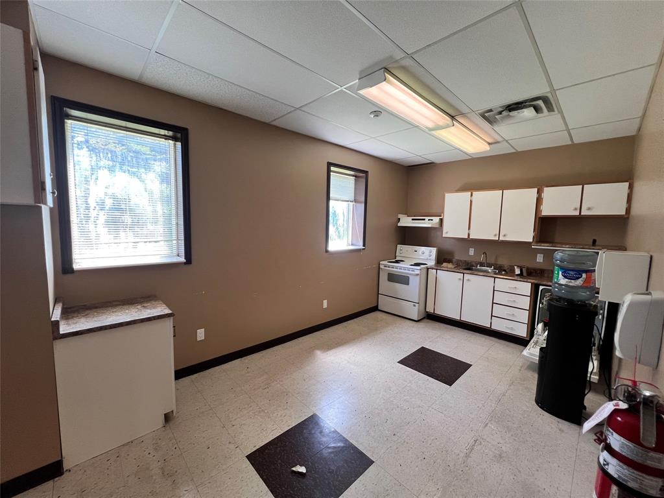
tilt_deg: -6.1
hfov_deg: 106.2
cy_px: 249
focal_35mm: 13
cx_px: 332
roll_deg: -1.1
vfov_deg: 89.9
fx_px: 249
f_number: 1.8
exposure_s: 1/120
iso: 200
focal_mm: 1.57
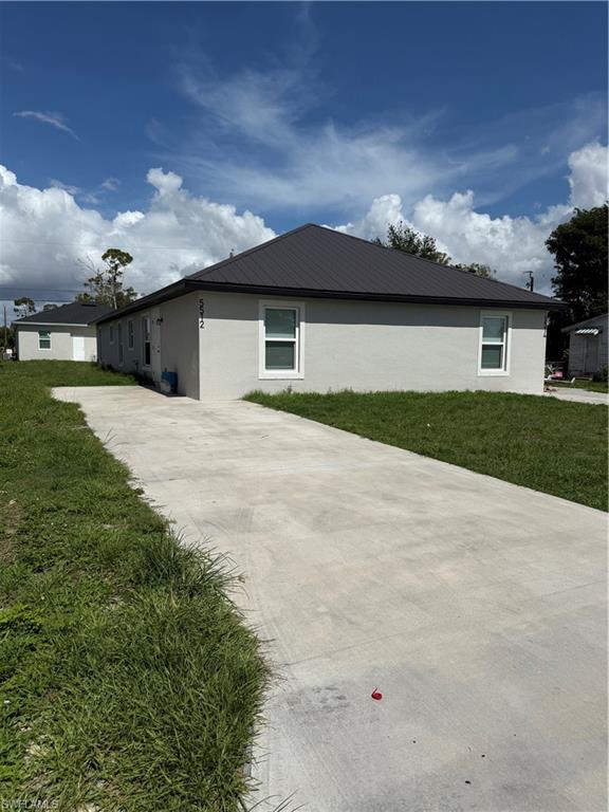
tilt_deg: -4.9
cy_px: 406
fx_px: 563
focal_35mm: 24
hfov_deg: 56.8
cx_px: 304
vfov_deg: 71.6
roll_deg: -0.6
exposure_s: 1/14286
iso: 80
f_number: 1.78
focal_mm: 6.76
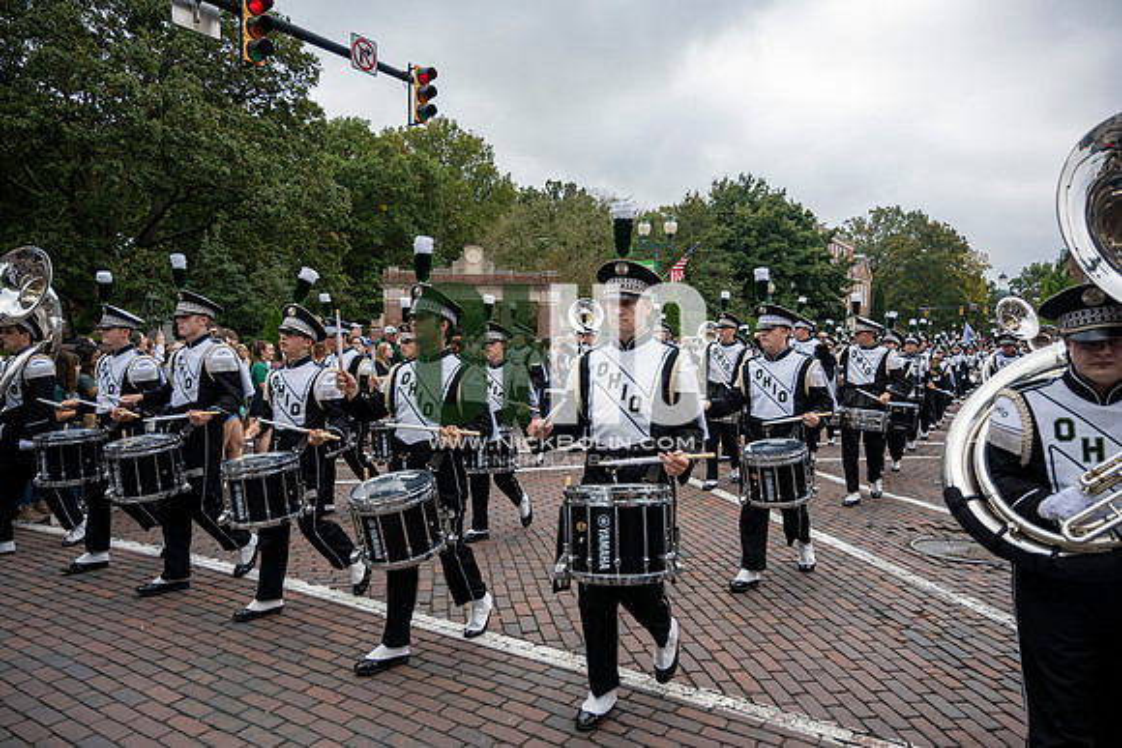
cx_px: 561
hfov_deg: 73.7
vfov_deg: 53.2
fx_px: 748
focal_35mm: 24
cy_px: 374
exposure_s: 1/1600
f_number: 4
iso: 500
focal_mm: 24
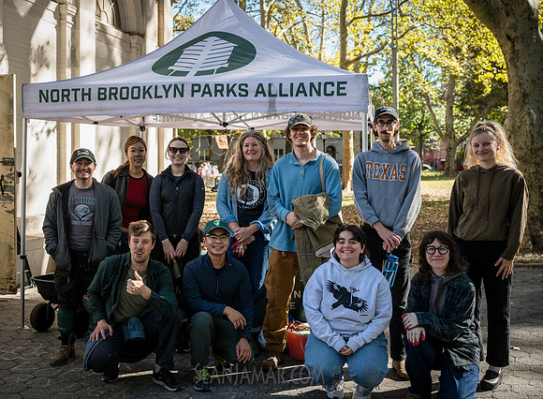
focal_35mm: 42
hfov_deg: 44.9
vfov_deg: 33.9
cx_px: 217
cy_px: 187
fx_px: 654
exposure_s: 1/800
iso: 500
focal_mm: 36
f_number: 4
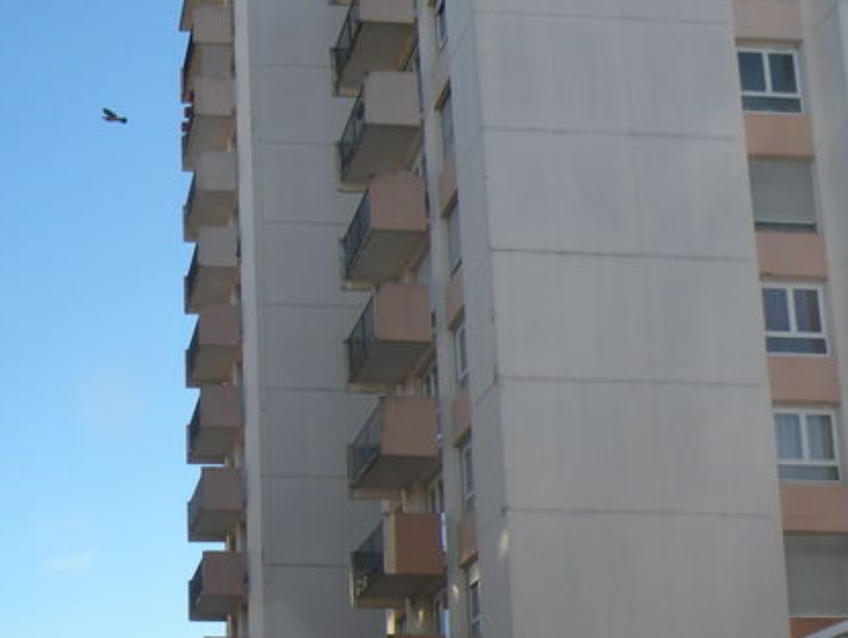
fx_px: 1594
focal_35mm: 65
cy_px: 675
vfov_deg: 21.6
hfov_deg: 28.4
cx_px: 45
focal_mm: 4.7
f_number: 5.6
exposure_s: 1/240
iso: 64
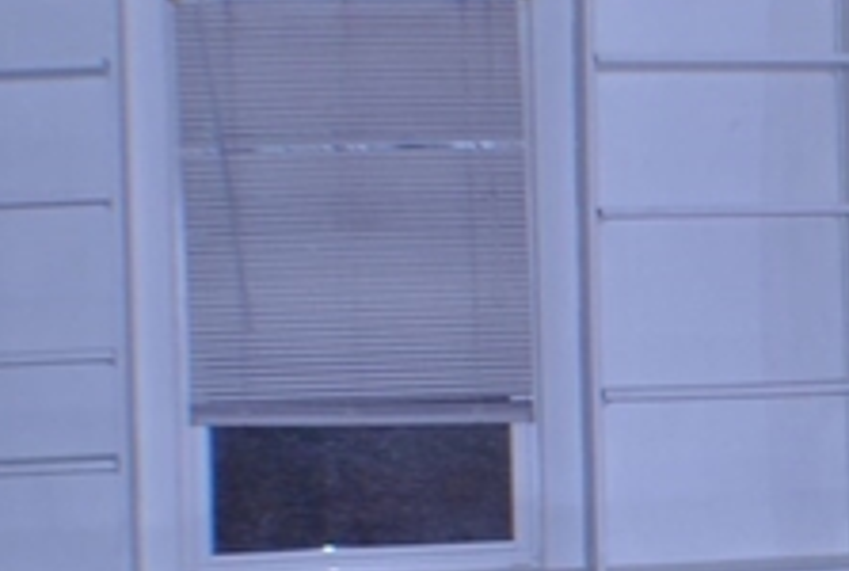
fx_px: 3902
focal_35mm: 165
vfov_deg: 8.4
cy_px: 461
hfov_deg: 12.0
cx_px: 1176
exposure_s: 1/100
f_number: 4
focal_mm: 24
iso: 100
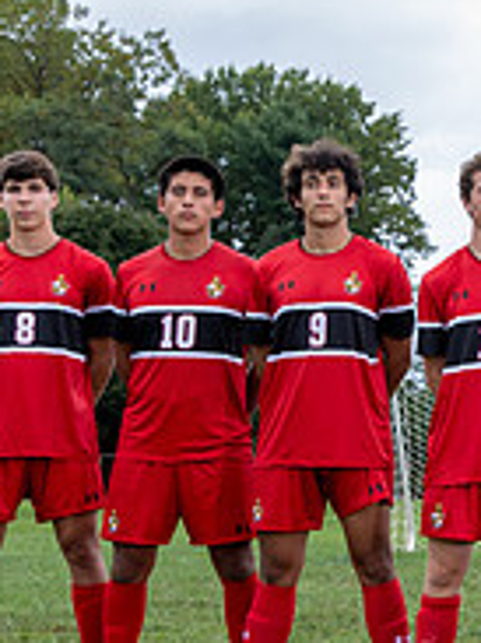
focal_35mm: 136
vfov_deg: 14.5
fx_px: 2523
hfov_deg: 9.9
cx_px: 1047
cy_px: 303
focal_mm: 32
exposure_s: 1/125
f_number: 5.6
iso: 160
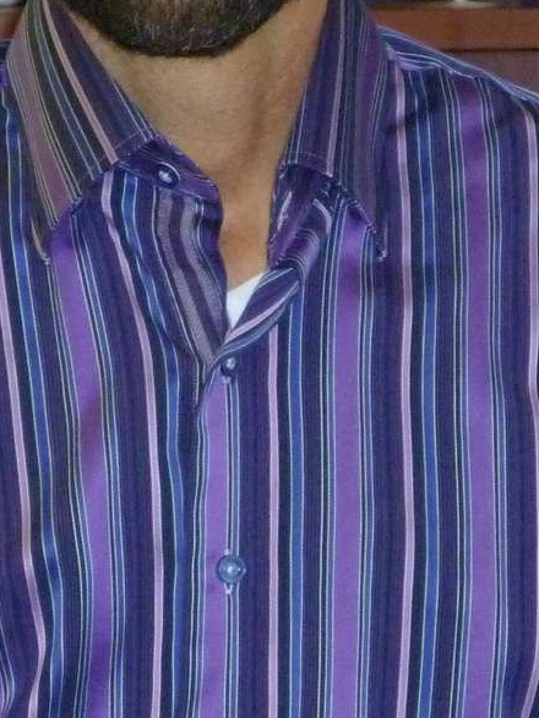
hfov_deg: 7.8
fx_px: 3925
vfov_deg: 10.4
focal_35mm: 189
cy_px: 149
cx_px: 126
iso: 500
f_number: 5.6
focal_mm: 13.6
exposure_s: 1/80
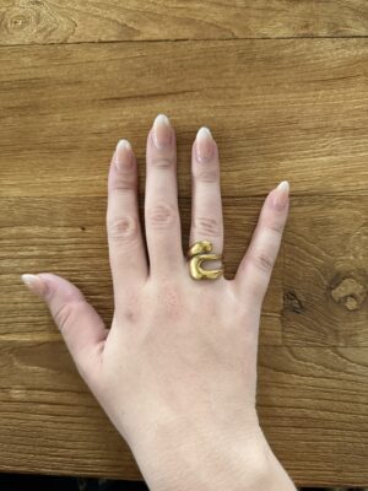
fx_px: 340
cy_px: 246
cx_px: 184
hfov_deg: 56.8
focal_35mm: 24
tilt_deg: -85.4
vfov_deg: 71.6
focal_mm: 6.76
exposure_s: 1/60
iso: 640
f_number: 1.78
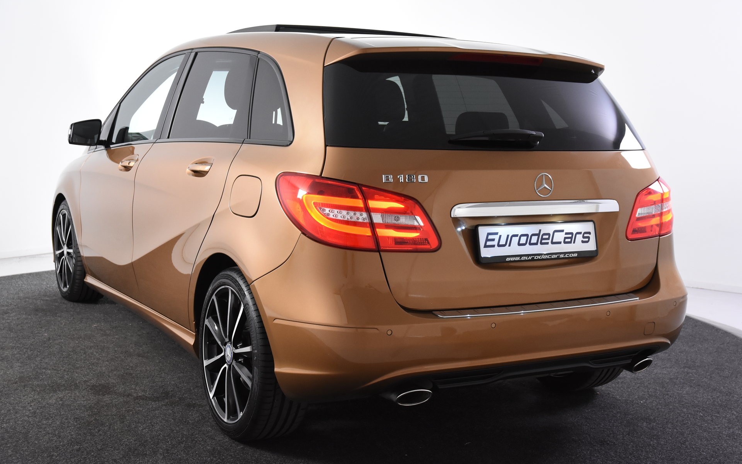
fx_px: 961
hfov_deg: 42.2
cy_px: 219
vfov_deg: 27.1
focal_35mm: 48
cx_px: 371
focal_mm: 31
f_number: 5
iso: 1600
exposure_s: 1/50
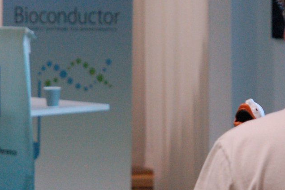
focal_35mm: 236
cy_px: 130
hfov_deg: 8.7
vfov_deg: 5.8
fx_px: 1867
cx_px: 170
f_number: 4
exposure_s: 1/125
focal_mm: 50
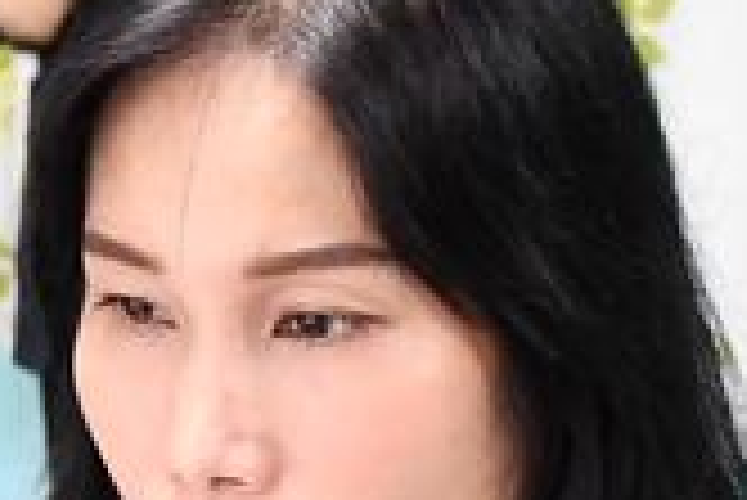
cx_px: -387
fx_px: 3967
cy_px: 412
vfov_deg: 7.2
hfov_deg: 10.4
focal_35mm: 191
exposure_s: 1/100
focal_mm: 21
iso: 3200
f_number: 3.5
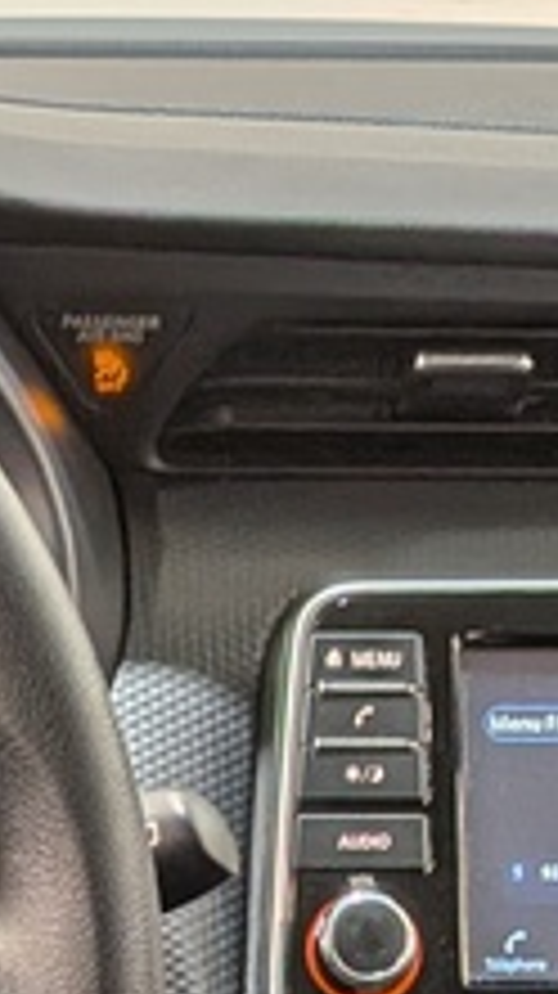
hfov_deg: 10.0
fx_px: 3189
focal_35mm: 121
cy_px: 1646
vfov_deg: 15.8
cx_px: 351
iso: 37
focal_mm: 4.53
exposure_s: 1/120
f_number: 1.7
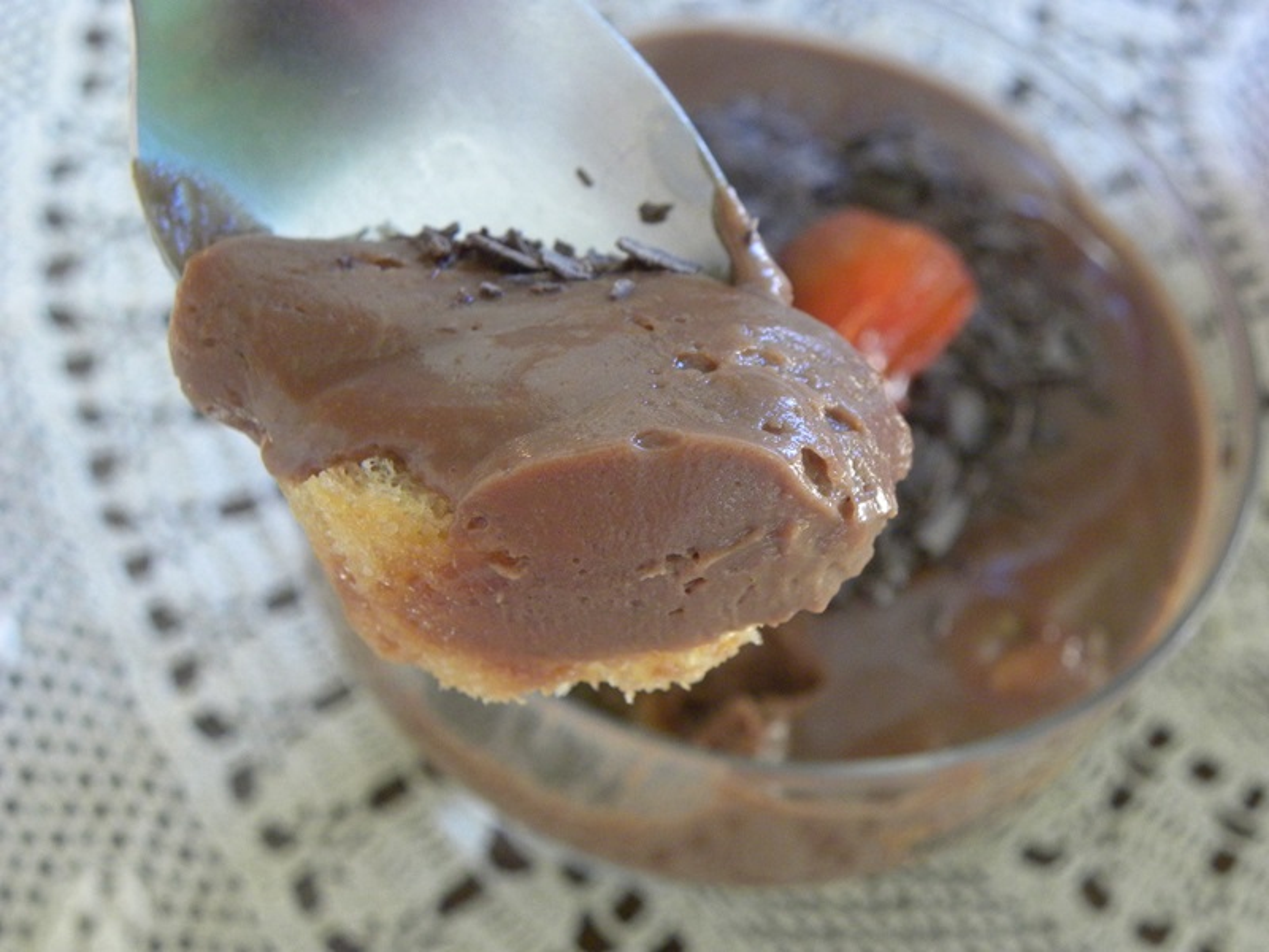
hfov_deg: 36.8
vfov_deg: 28.0
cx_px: 634
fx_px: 1906
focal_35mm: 52
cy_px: 476
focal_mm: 9.2
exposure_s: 1/65.1
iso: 352
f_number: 3.5
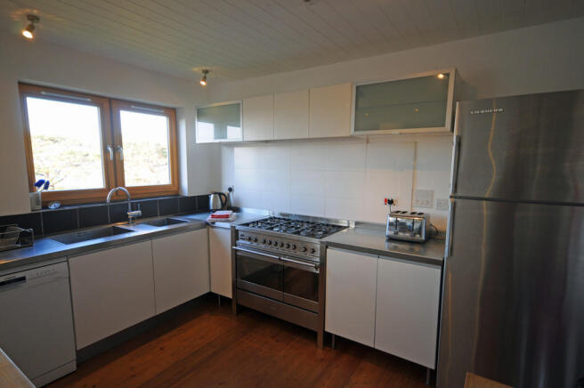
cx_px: 292
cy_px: 194
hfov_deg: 85.5
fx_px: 316
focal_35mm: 20
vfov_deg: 63.1
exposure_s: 1/25
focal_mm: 13
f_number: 4.5
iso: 200
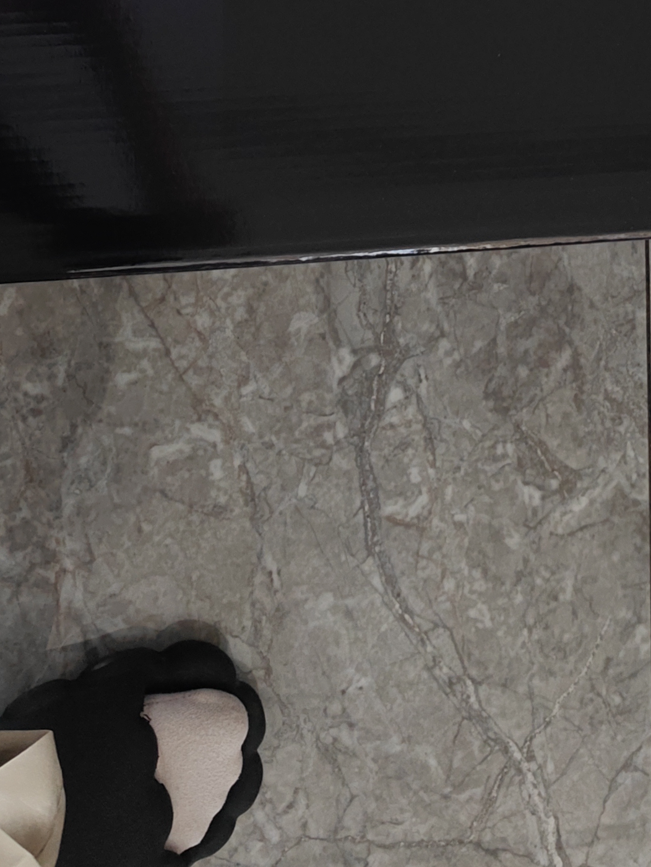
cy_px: -382
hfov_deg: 21.9
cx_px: 437
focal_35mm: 67
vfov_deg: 23.8
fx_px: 1679
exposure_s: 1/100
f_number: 1.5
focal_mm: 7.73
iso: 160
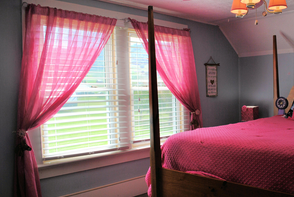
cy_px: 106
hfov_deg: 53.5
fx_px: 286
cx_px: 190
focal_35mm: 35
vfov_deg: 37.9
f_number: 5.6
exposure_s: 1/125
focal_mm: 18
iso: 100
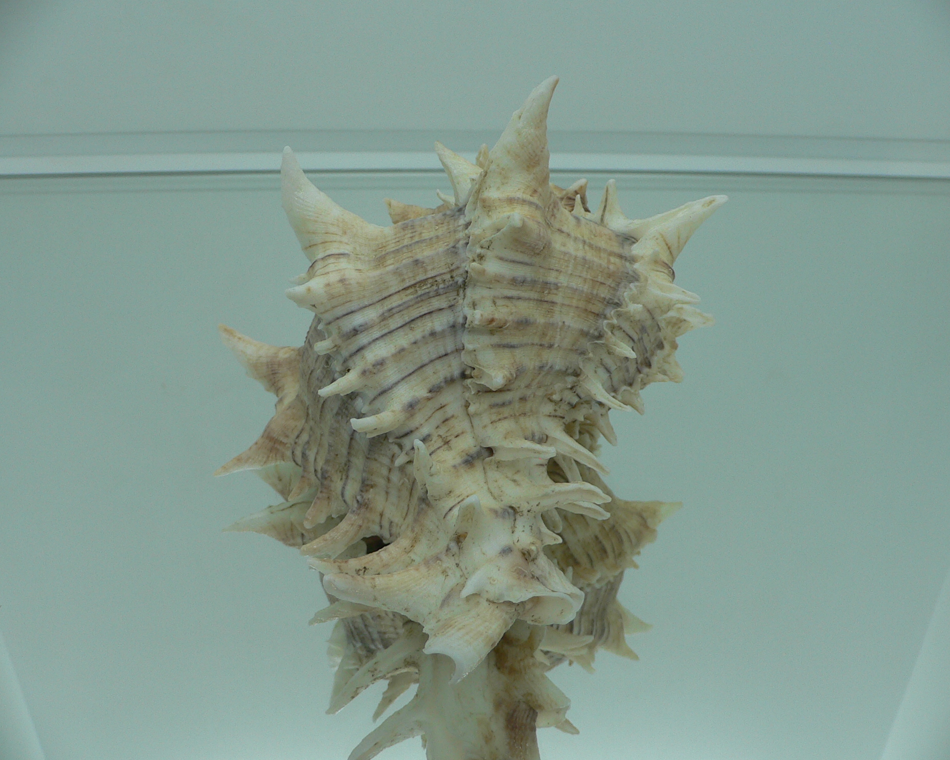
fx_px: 1040
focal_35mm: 37
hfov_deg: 49.1
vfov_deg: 40.1
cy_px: 383
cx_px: 482
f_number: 2.8
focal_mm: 4.6
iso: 80
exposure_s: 1/60
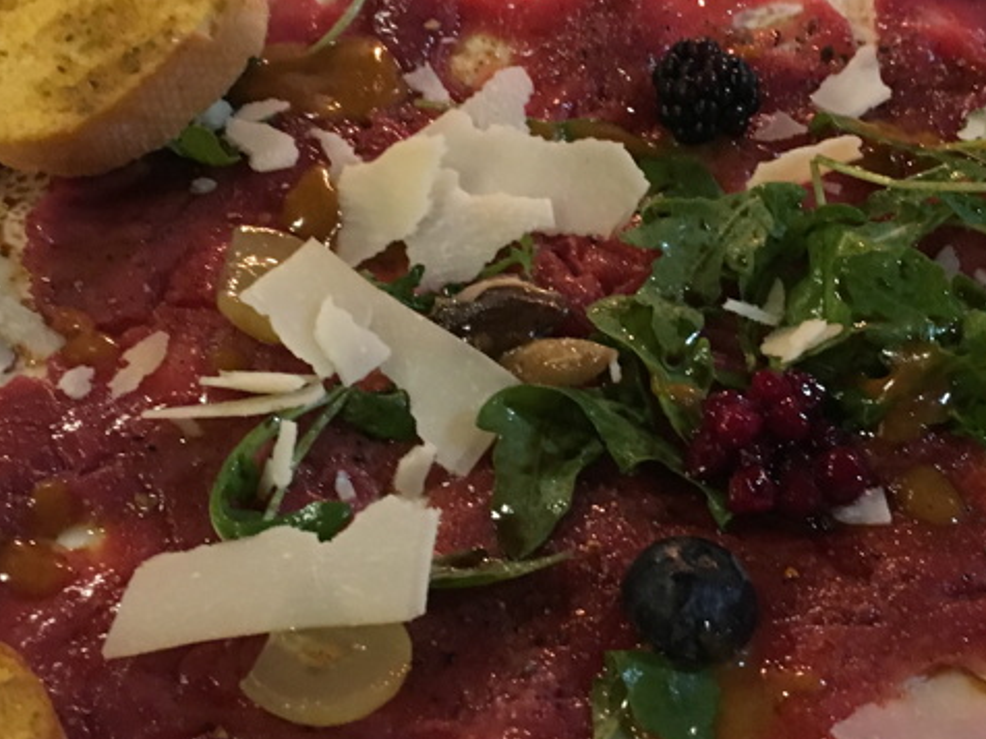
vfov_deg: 22.6
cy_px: 356
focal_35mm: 65
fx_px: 1851
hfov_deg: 29.5
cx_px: 697
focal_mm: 4.15
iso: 400
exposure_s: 1/17
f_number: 2.2
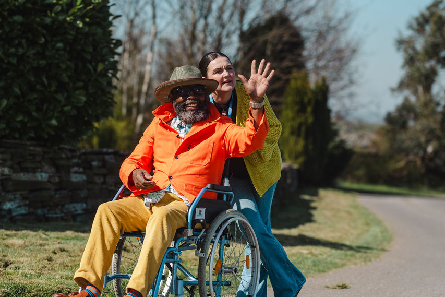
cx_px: 197
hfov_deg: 20.0
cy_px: 166
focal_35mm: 102
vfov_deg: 13.4
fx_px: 1261
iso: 160
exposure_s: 1/4000
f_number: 2.5
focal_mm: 85
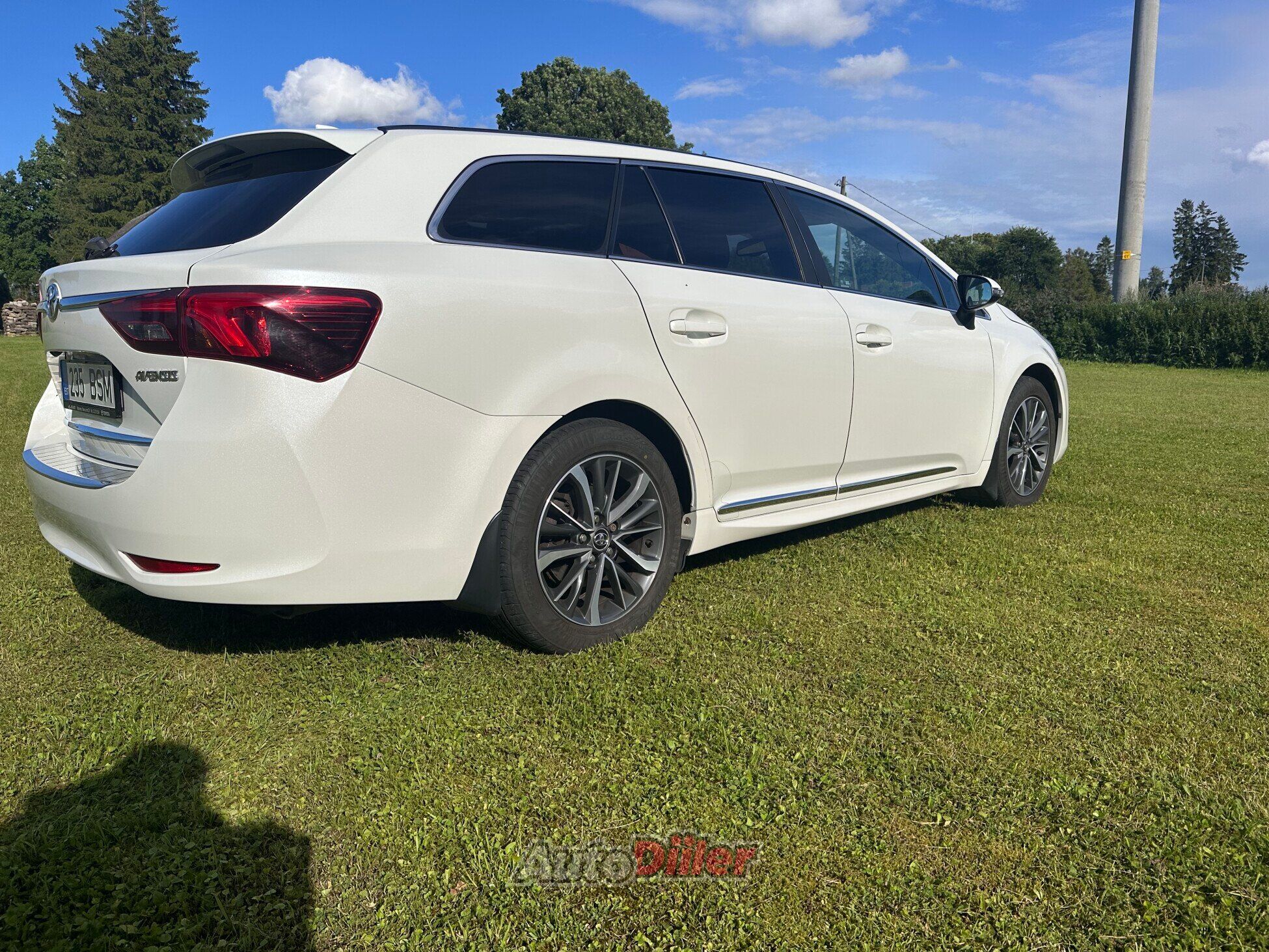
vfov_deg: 56.8
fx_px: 880
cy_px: 476
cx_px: 634
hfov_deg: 71.6
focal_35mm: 24
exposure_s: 1/8197
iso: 80
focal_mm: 6.86
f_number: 1.78
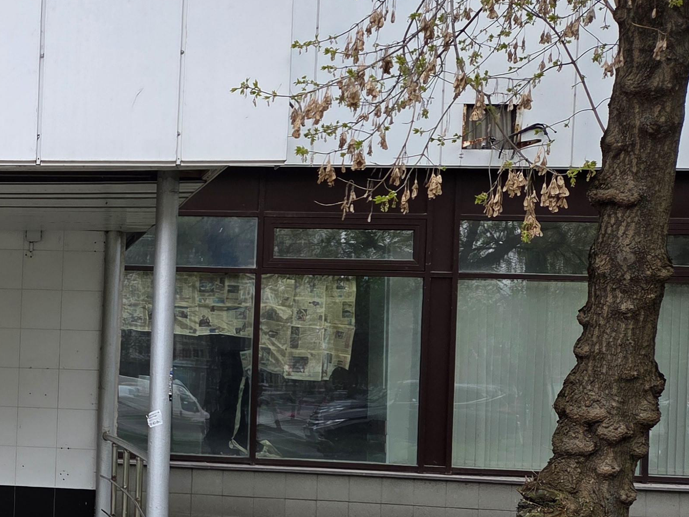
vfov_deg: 25.0
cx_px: -116
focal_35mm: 58
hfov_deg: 29.1
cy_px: 374
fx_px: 1155
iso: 80
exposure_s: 1/631
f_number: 1.8
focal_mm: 5.4
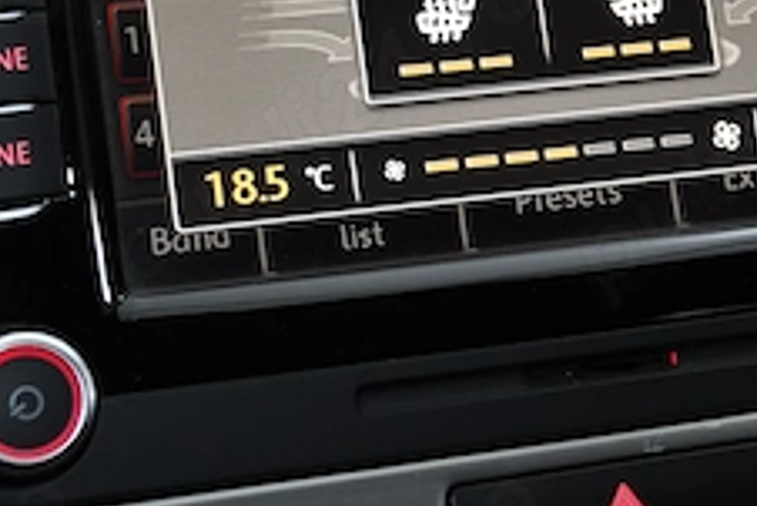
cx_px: 556
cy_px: 77
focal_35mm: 138
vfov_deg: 9.9
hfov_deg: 14.8
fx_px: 2904
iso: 800
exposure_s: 1/20
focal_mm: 35
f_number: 4.5
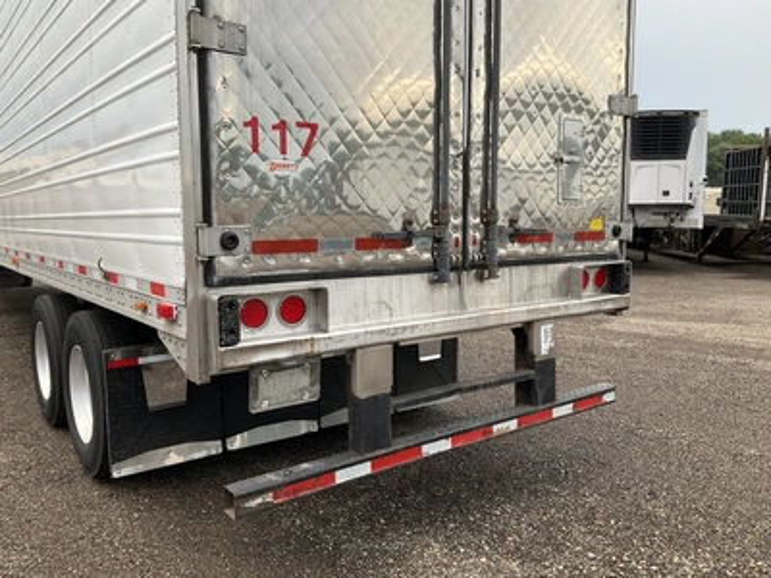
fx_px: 646
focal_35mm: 29
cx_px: 386
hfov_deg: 61.7
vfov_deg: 48.2
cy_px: 289
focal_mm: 3
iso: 20
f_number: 1.8
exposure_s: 1/148
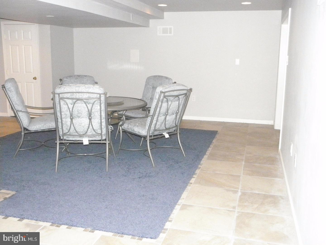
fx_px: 339
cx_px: 163
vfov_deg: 39.7
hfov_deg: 51.4
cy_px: 122
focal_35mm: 36
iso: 1600
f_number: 3.7
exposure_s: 1/80
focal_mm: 6.4
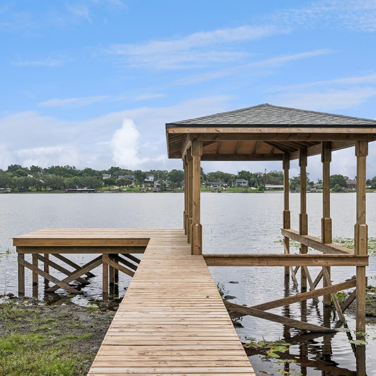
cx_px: 177
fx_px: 541
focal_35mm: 44
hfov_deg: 38.3
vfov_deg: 38.3
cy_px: 189
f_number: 9
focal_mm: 34
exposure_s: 1/1250
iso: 400
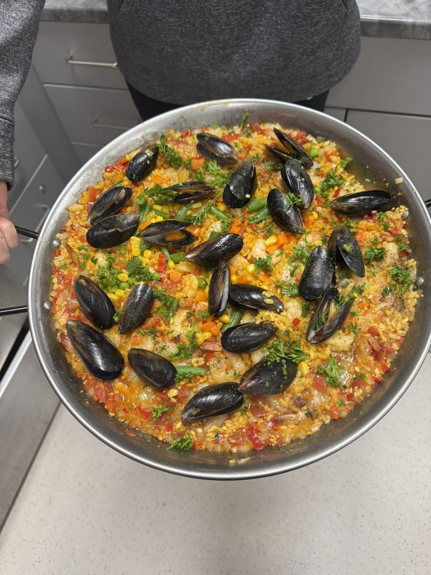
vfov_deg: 71.6
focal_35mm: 24
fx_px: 398
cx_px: 216
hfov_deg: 56.8
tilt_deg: -58.2
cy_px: 288
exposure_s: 1/60
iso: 125
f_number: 1.78
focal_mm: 6.76
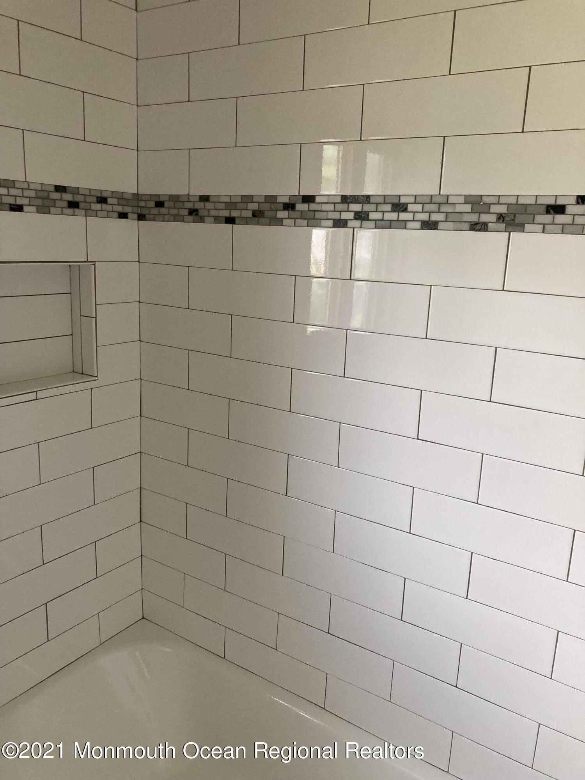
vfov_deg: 63.4
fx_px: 631
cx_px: 292
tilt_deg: -12.2
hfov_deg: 49.7
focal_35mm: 28
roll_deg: -3.3
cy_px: 390
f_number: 1.8
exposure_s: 1/60
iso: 200
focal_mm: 3.99
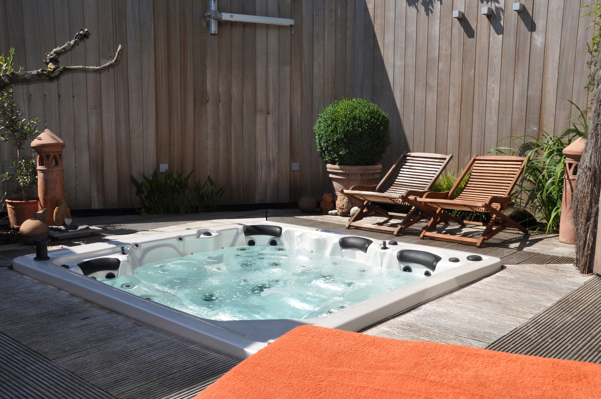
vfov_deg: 36.8
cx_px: 300
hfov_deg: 53.2
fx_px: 600
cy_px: 200
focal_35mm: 36
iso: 200
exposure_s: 1/200
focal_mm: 24
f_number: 13
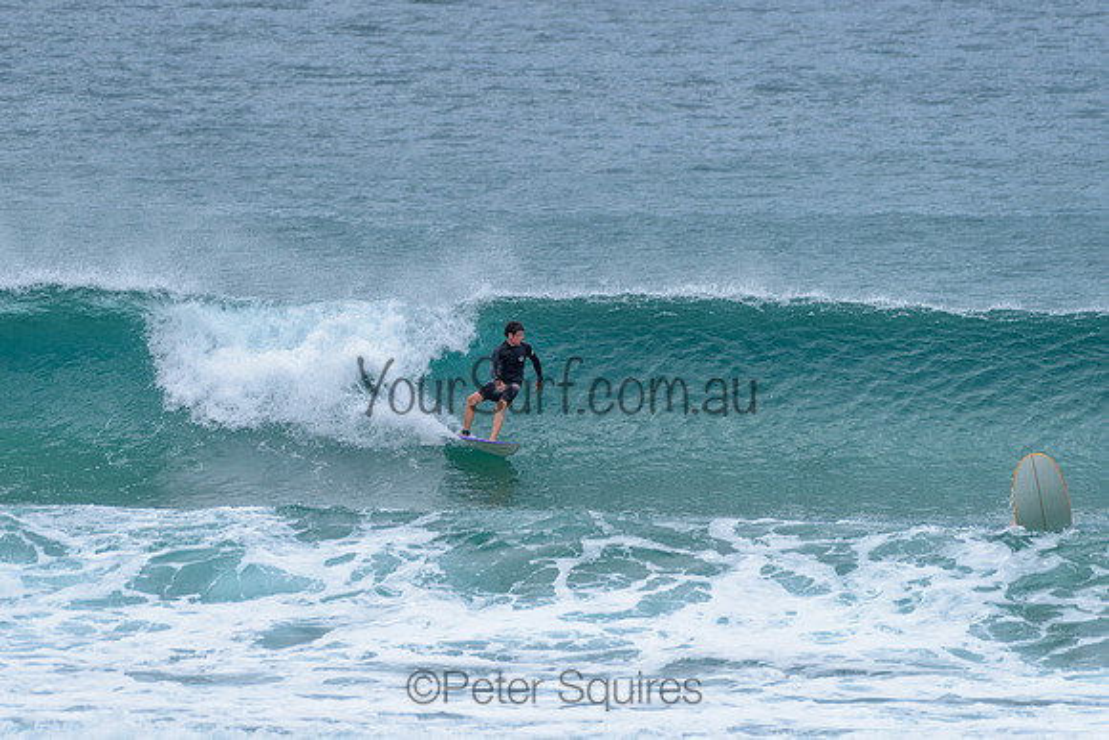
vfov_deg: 2.2
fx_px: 18892
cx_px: 540
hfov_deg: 3.4
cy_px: 360
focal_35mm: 613
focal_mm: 500
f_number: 5.6
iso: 450
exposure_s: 1/2000
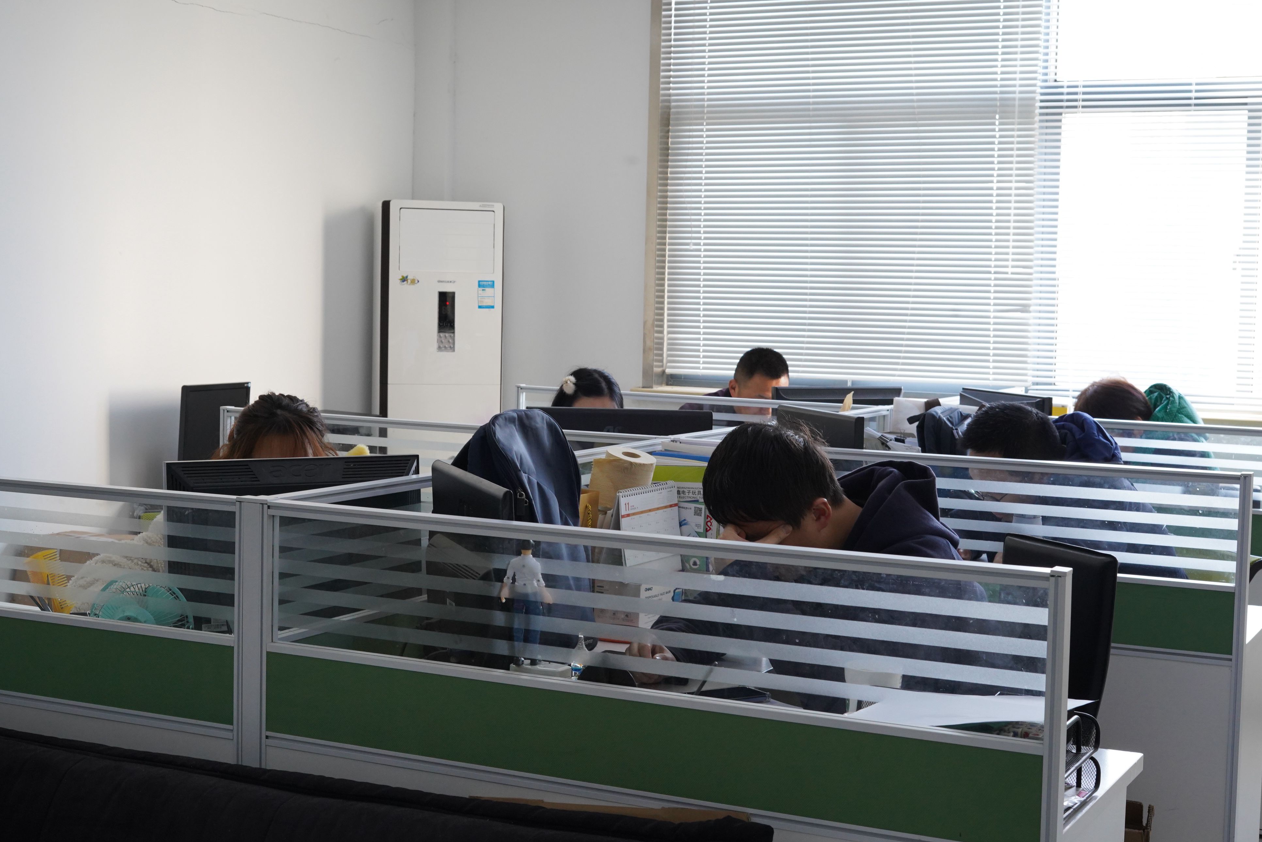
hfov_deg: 38.9
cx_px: 628
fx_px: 1788
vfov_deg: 26.5
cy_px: 422
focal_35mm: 51
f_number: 10
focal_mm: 50
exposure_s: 1/50
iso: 2500
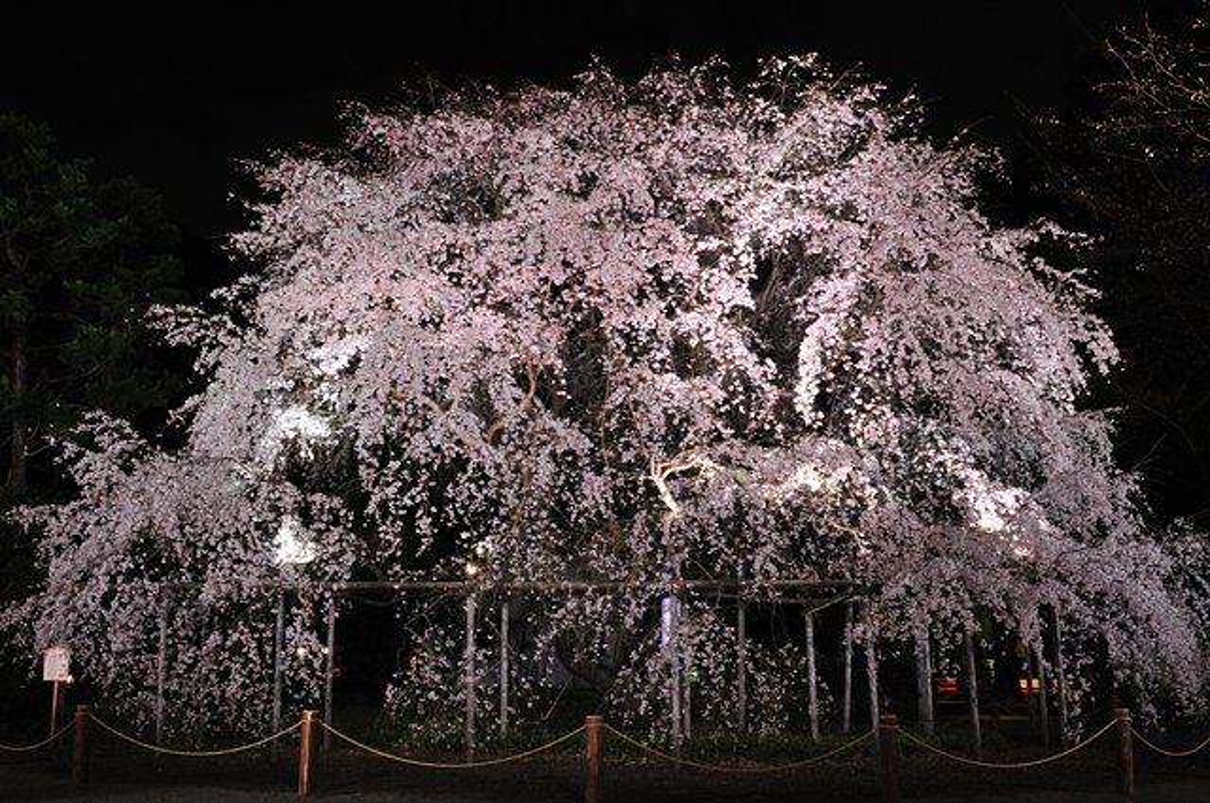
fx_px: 1208
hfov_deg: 53.2
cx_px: 605
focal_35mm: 36
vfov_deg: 36.8
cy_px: 402
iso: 400
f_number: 22
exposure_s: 4
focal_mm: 24
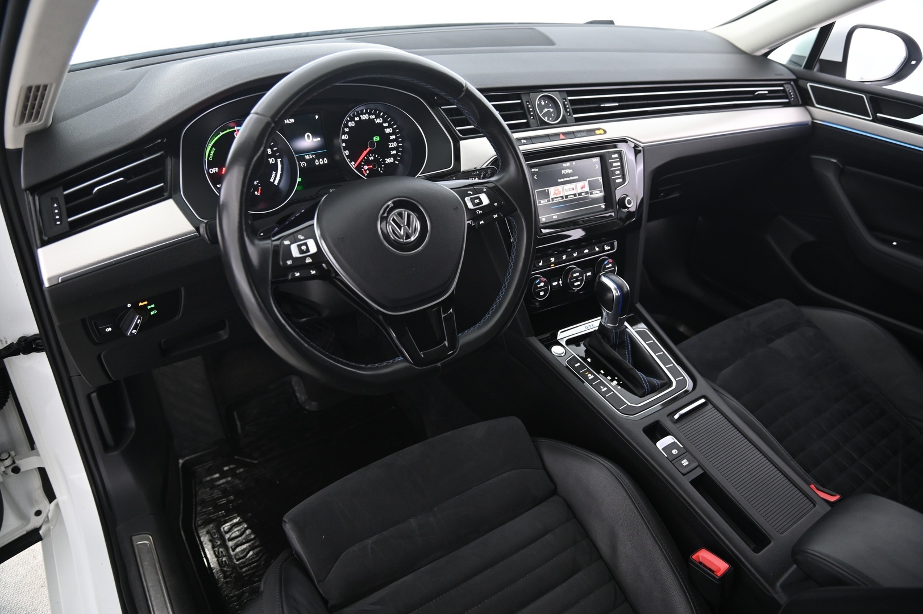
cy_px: 307
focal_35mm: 24
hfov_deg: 73.8
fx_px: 615
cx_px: 462
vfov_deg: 53.1
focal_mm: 24
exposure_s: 1/15
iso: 2000
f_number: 4
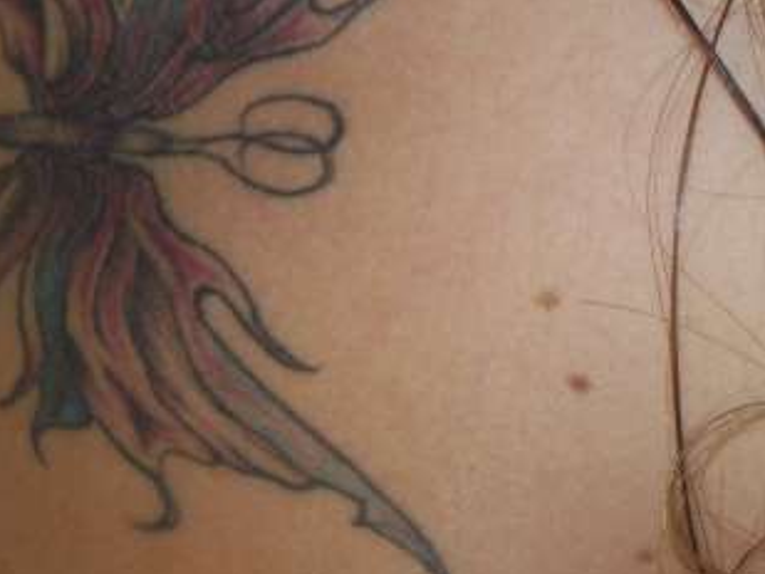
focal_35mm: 136
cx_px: 441
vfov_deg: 10.8
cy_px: 37
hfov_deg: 14.5
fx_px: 3007
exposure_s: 1/97.2
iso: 80
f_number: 3.8
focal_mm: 11.6
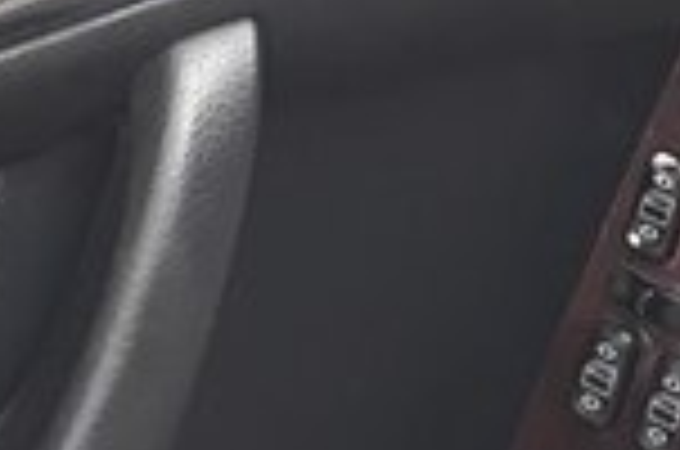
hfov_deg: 16.4
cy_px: -236
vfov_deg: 10.7
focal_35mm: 123
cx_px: 662
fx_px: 2318
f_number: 1.9
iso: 64
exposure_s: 1/33
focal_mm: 3.6
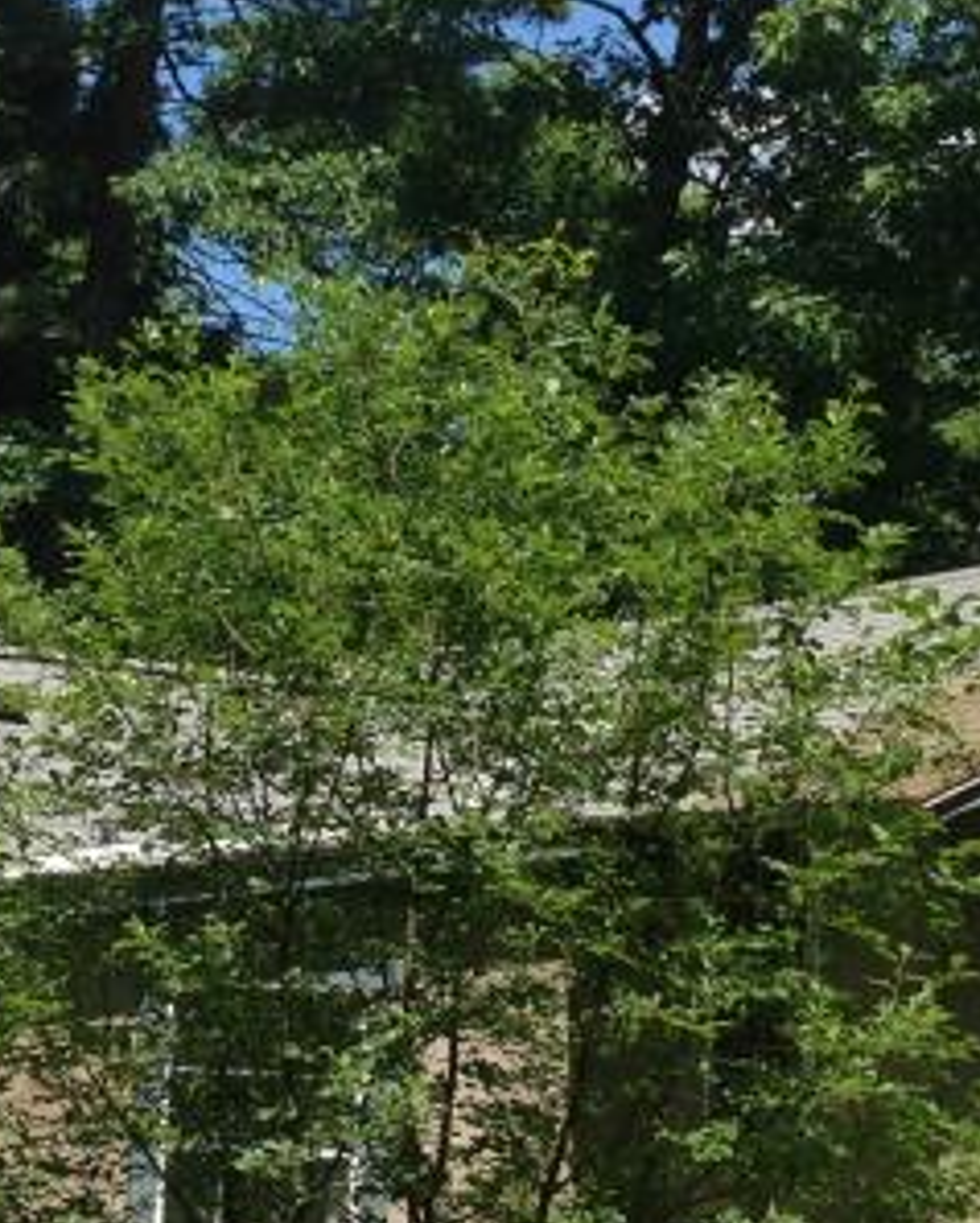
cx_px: 268
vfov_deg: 17.3
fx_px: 4020
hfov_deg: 13.9
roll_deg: -2.7
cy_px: 548
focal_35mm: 111
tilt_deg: +7.2
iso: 50
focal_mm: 4.12
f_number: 2.4
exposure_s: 1/1004
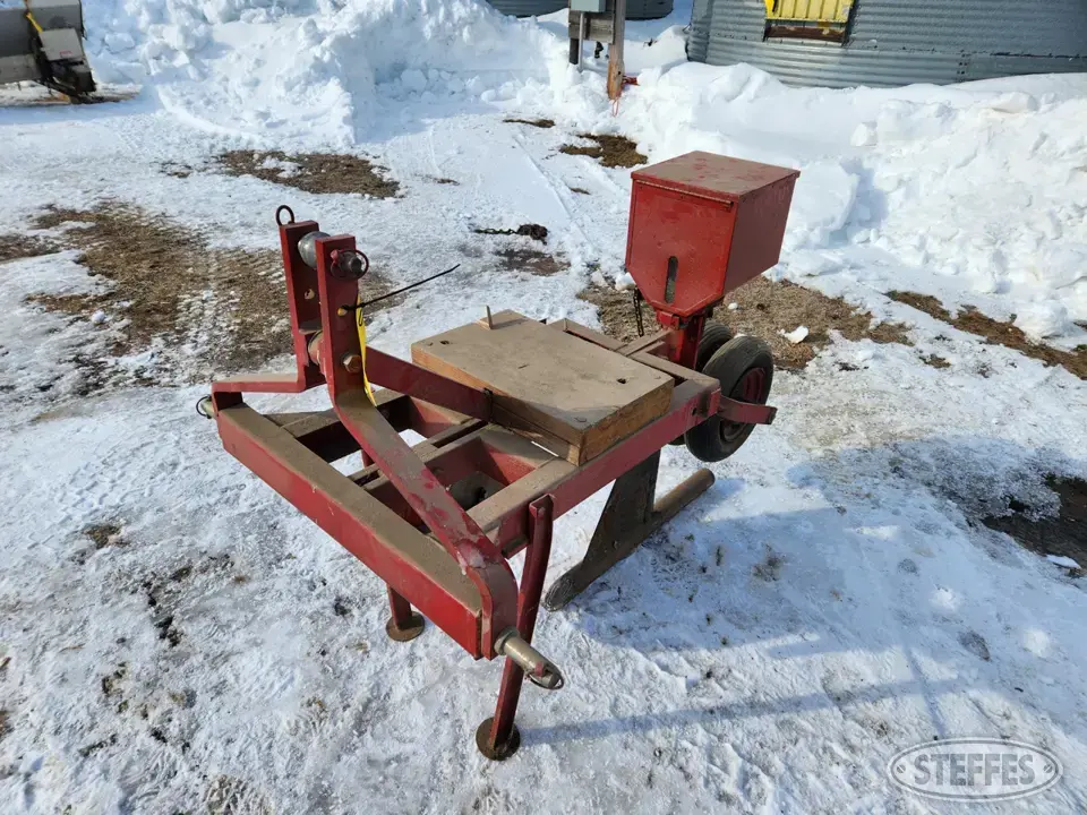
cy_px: 408
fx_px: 722
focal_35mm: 23
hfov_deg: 73.9
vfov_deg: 58.9
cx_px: 544
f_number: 1.8
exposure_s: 1/2271
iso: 20
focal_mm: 5.4
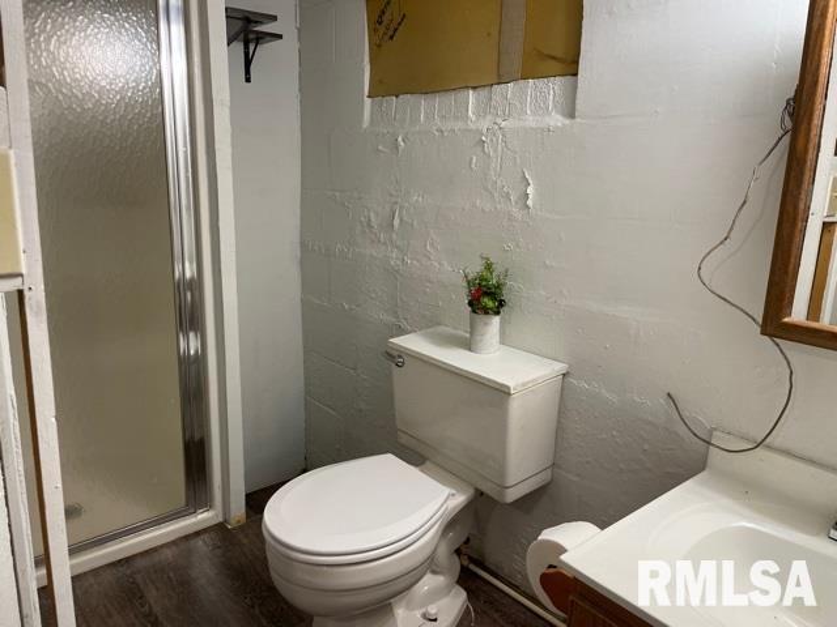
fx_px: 629
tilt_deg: -11.5
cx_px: 418
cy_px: 314
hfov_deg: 67.3
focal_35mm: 26
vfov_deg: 53.1
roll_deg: -1.1
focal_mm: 4.2
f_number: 1.6
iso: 100
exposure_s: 1/120
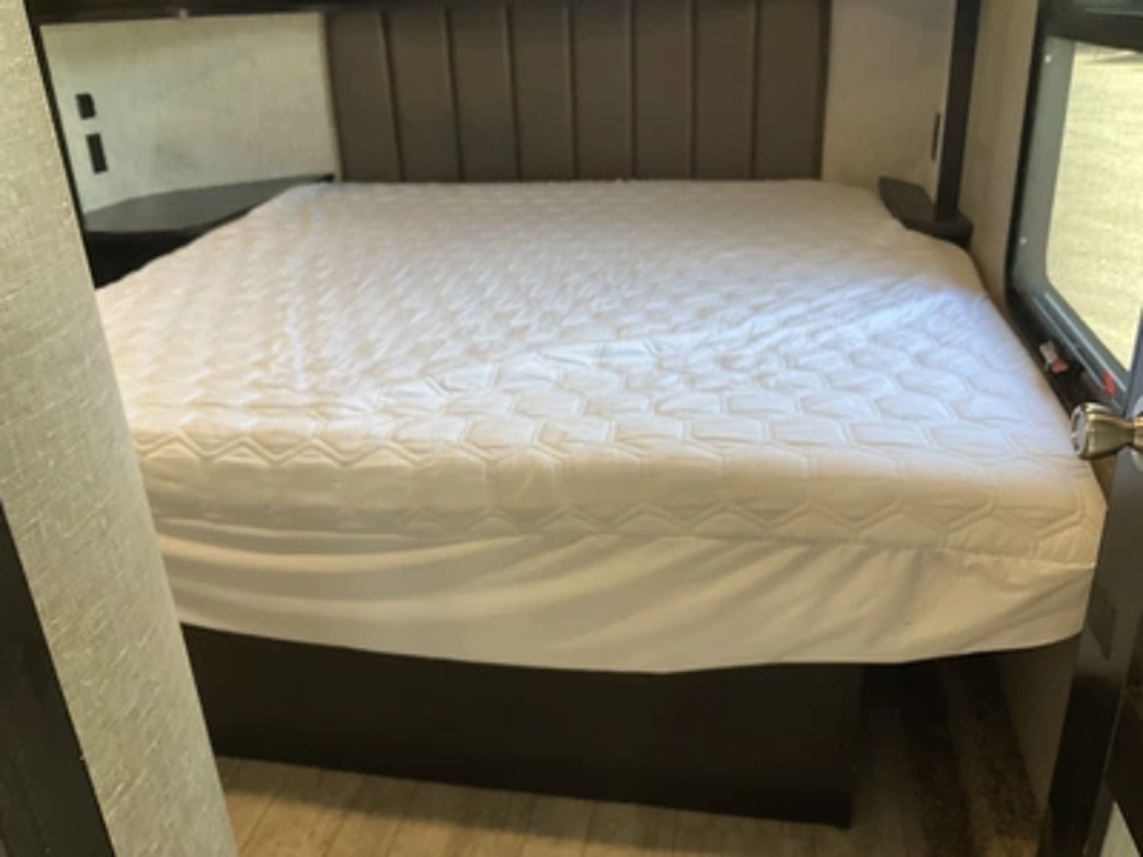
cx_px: 572
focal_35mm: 29
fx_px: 958
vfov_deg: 48.2
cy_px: 428
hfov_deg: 61.7
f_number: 1.8
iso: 100
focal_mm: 3
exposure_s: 1/60
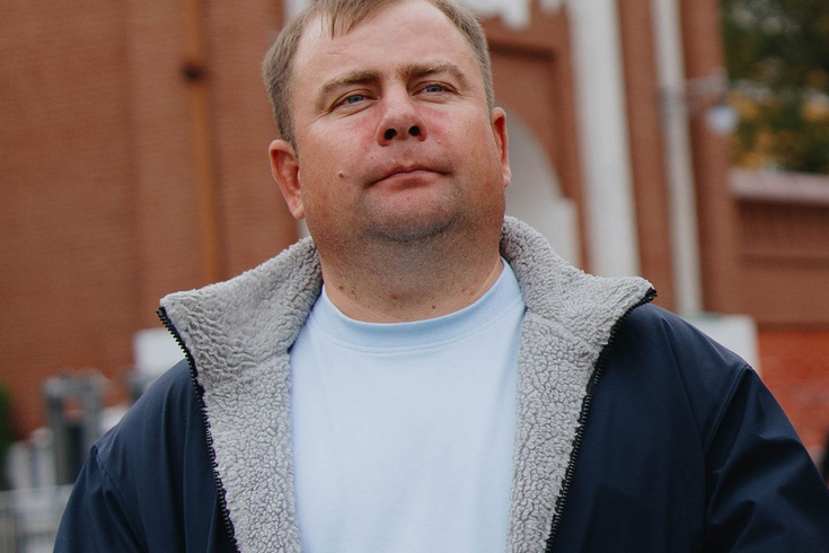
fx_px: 3247
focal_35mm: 141
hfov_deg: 14.1
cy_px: 333
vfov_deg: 9.7
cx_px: 1028
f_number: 1.8
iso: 100
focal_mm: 27
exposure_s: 1/1600
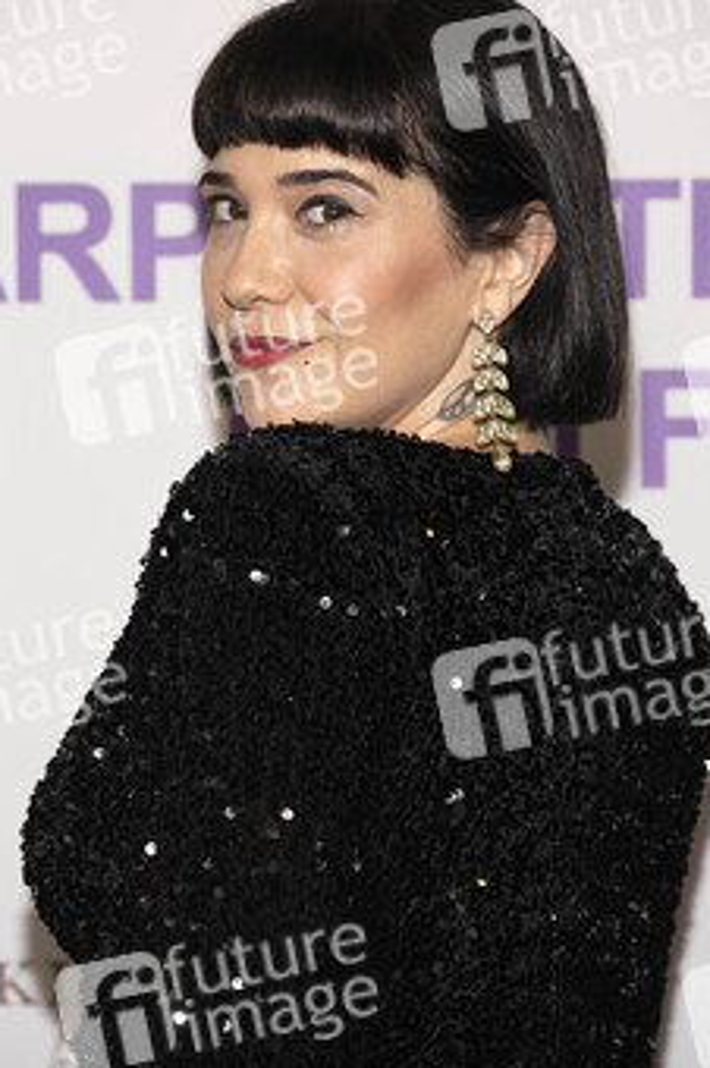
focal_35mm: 141
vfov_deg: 14.6
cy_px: 528
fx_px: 4179
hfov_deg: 9.7
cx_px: 308
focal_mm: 120
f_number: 6.3
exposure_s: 1/200
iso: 800
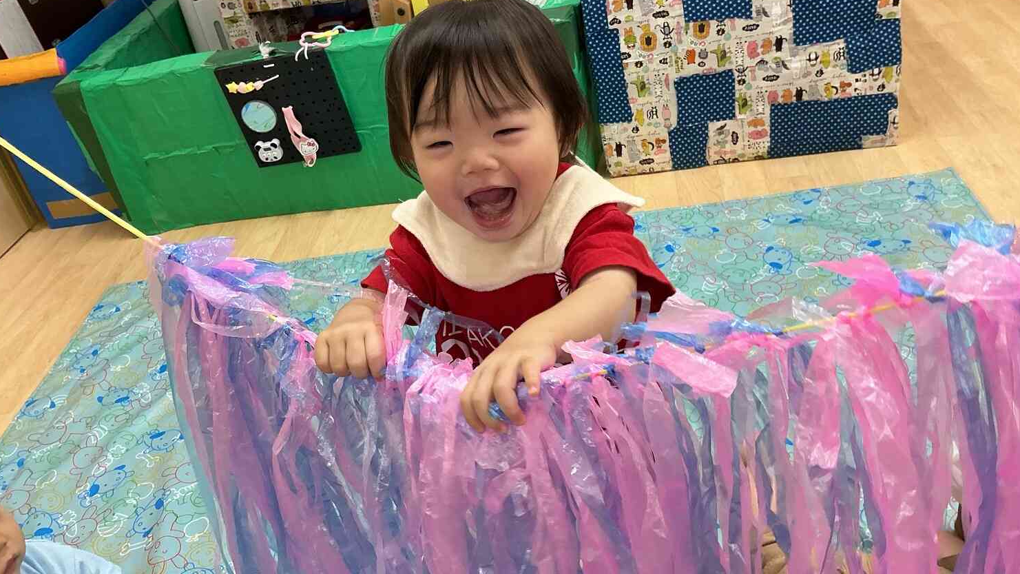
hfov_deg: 61.0
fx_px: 865
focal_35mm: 32
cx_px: 509
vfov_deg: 36.6
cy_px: 235
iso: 64
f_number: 1.8
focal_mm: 3
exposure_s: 1/60
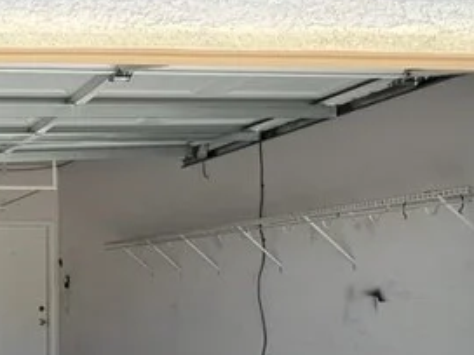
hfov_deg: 29.0
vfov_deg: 29.0
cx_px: -186
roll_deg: -1.7
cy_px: 282
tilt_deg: +2.4
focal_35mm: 49
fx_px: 671
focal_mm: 1.57
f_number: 1.8
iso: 32
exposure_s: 1/303
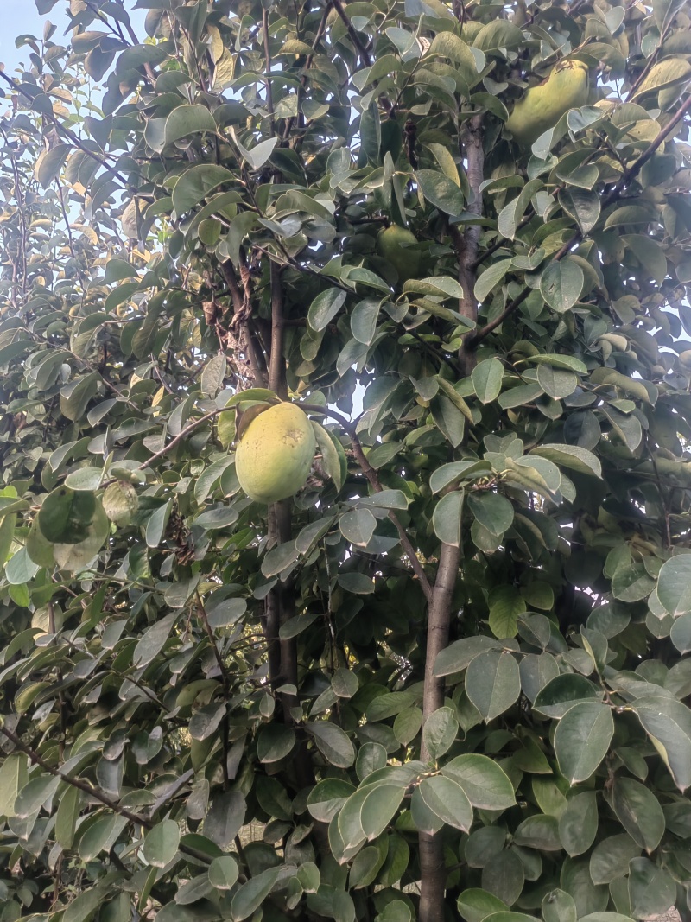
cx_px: 346
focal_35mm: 27
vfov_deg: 65.3
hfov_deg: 51.3
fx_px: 719
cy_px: 461
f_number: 1.9
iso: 125
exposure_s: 1/887
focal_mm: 5.52
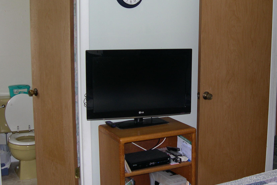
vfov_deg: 25.0
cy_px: 71
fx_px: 416
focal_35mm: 54
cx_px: 185
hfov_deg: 36.5
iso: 100
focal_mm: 8
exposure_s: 1/60
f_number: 2.8
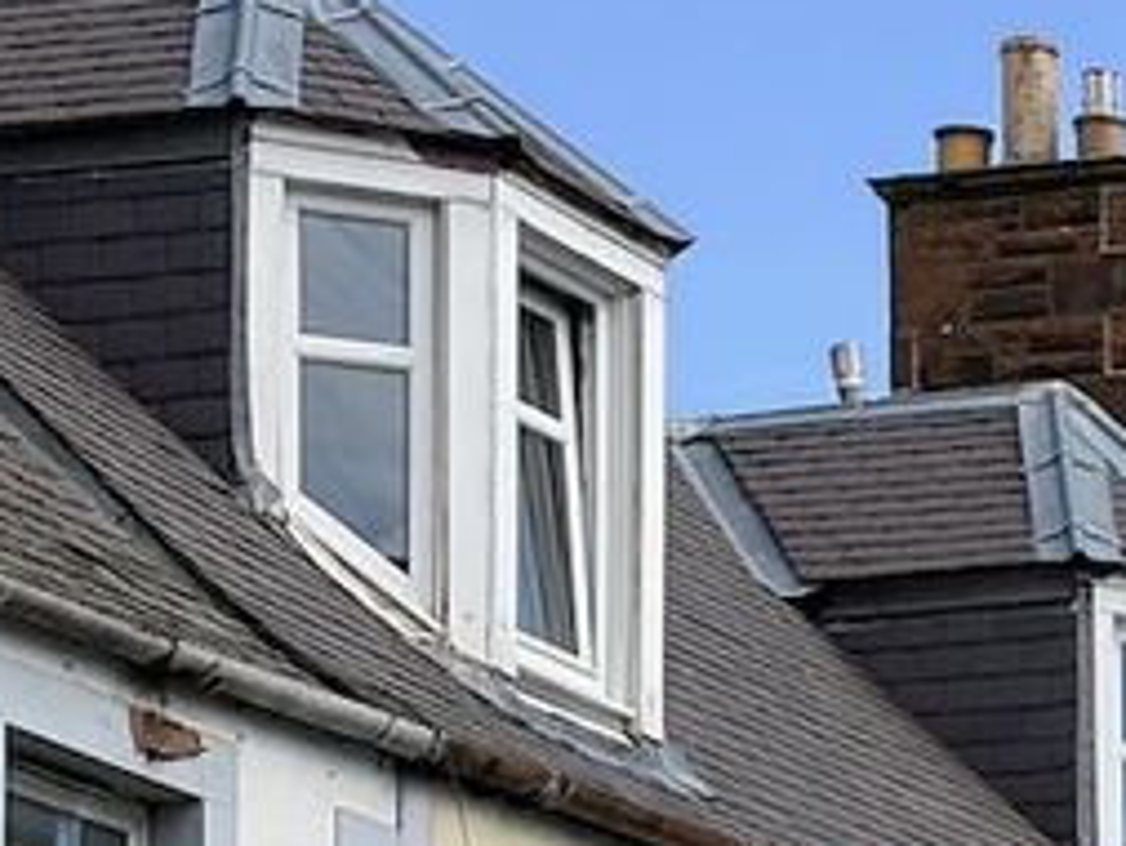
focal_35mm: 228
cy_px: 1694
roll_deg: +1.1
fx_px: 7420
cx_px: 1994
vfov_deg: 6.3
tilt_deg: +4.7
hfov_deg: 8.4
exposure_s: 1/2639
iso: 32
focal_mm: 5.96
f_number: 1.6
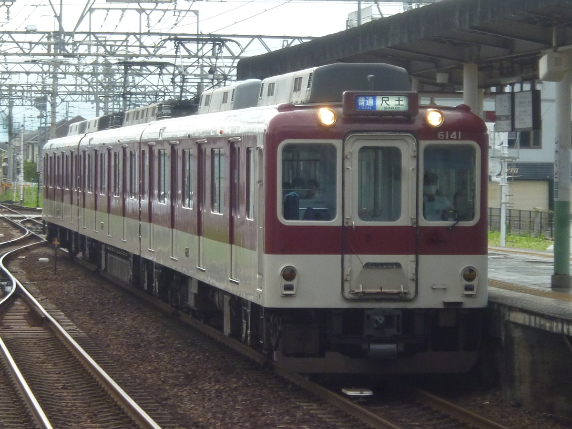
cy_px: 214
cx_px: 286
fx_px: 3123
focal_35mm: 189
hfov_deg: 10.5
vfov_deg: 7.9
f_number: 6.5
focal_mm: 20
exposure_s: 1/125
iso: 200
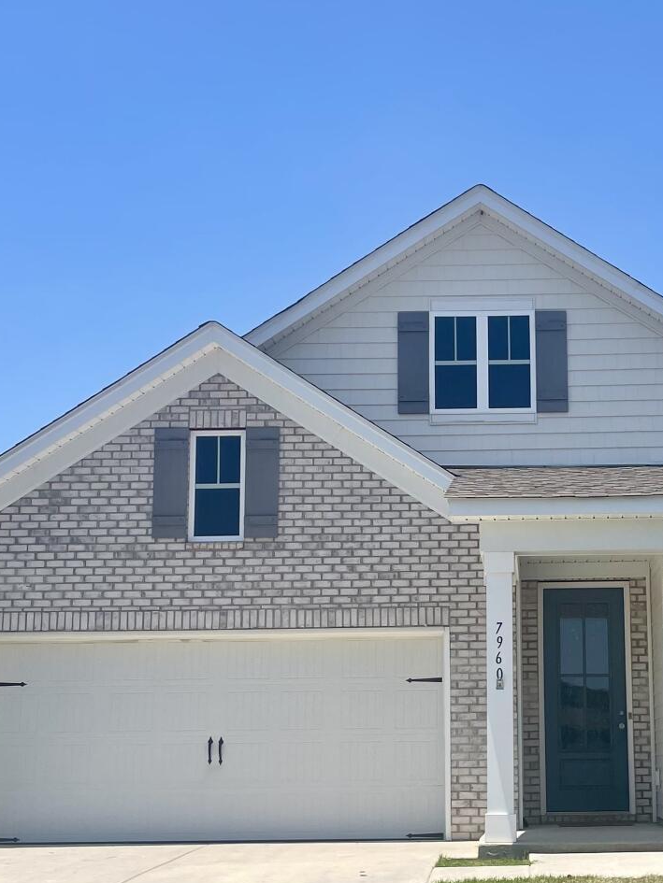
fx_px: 1404
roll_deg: +1.4
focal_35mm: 55
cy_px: 515
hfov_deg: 26.2
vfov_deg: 34.9
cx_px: 496
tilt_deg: +11.3
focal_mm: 4.2
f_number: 1.6
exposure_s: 1/4651
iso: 32
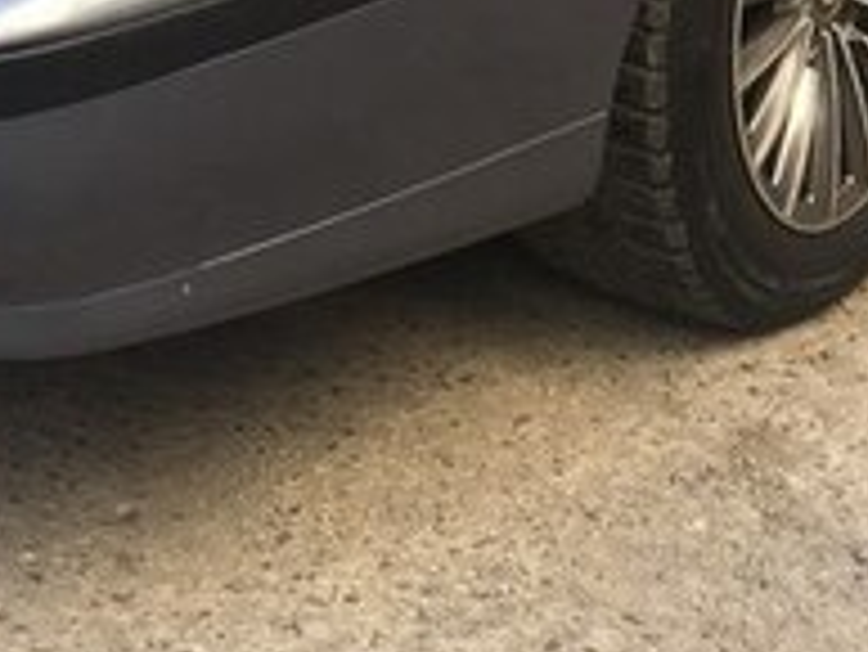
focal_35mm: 99
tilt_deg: -10.8
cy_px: -402
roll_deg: -2.4
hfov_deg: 19.8
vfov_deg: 13.8
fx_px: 2484
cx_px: 342
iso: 32
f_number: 2.2
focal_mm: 4.15
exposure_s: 1/125
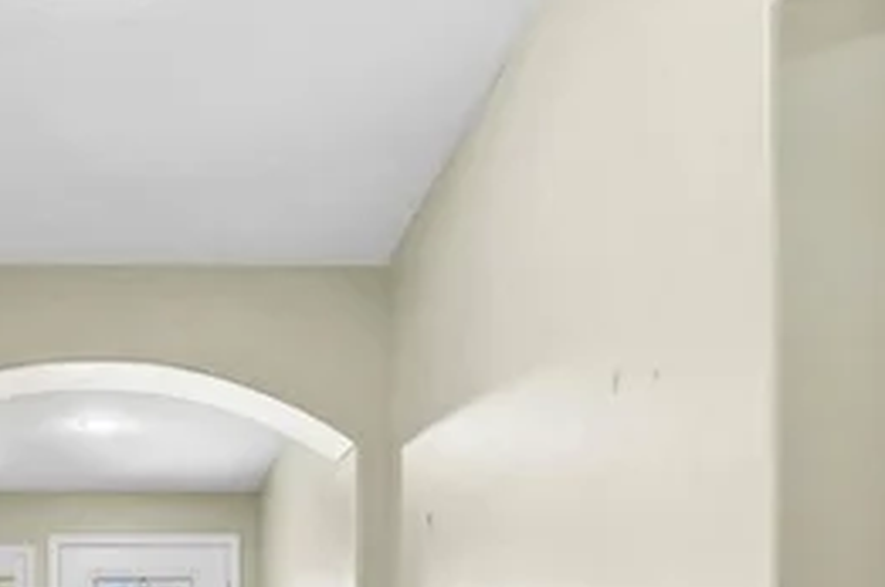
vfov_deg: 21.4
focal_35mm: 57
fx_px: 1398
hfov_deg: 33.3
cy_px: 772
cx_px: 92
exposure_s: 1/10
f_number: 8
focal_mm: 14.5
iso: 800
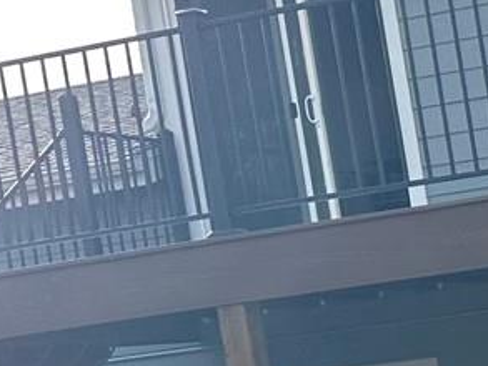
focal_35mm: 131
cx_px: 854
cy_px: 504
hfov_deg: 13.6
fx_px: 1848
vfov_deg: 11.0
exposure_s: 1/1453
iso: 80
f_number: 1.78
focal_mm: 6.86
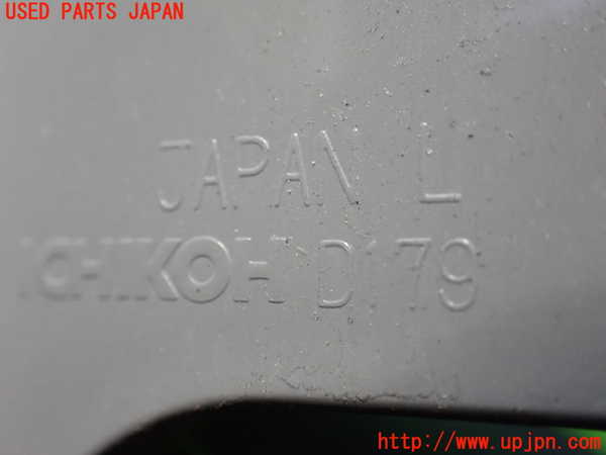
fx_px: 770
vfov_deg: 32.9
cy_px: 228
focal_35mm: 44
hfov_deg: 42.9
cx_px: 303
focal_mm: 7.84
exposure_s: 1/40
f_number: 2.9
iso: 1250
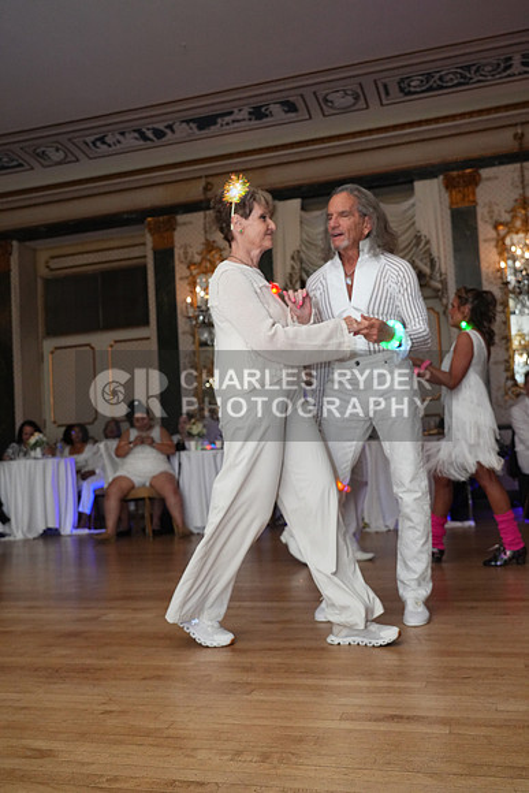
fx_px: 749
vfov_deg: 55.8
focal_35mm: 34
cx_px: 264
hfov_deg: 38.9
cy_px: 396
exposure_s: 1/200
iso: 5000
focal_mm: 34
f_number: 5
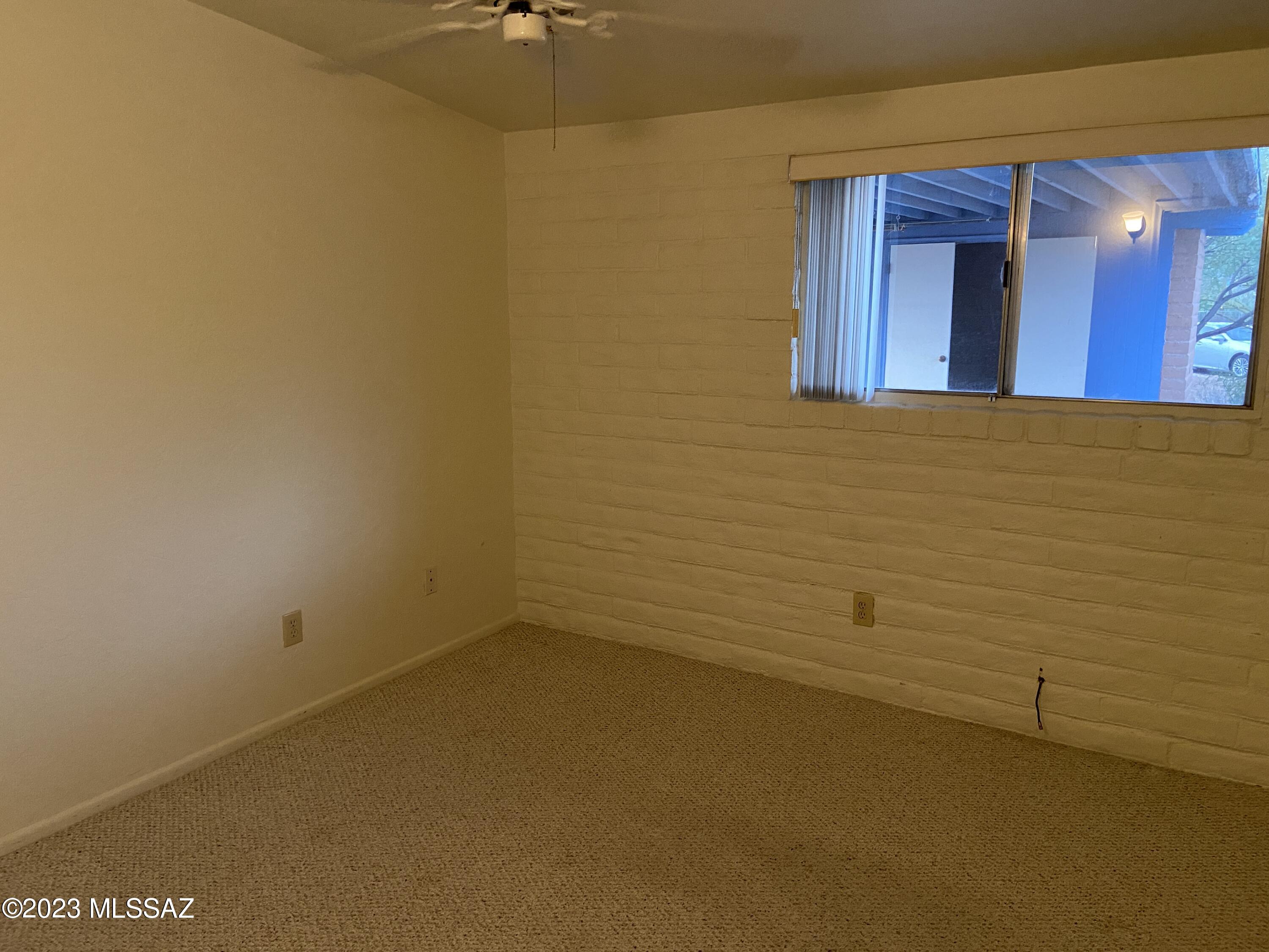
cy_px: 476
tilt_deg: -10.4
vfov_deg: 53.1
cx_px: 634
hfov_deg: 67.3
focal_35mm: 26
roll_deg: +0.2
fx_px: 953
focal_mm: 4.25
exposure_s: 1/60
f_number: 1.8
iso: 250
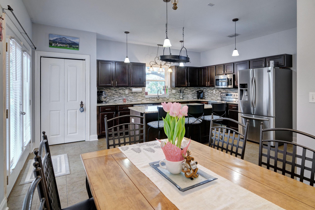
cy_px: 91
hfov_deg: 86.7
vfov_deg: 64.3
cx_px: 172
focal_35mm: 19
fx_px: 166
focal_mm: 11
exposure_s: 1/60
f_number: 8
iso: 400
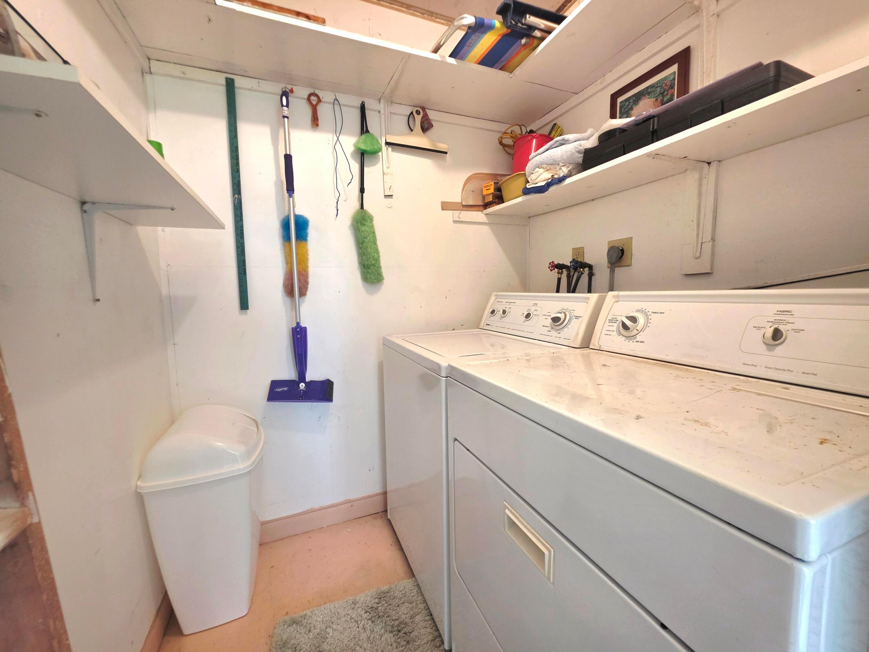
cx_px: 434
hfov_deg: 106.2
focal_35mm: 13
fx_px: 326
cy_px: 326
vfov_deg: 89.9
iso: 160
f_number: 1.9
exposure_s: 1/60.2
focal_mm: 2.2
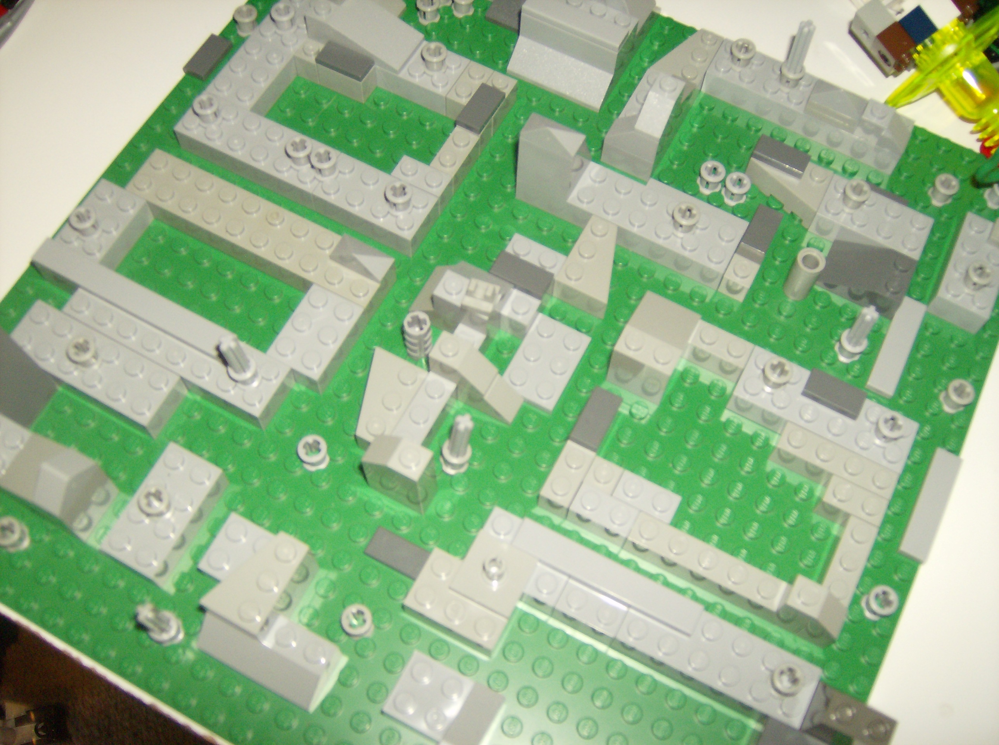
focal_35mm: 36
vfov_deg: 39.5
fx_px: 1037
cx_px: 500
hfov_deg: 51.5
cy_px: 372
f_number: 2.8
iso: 200
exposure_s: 1/60
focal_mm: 6
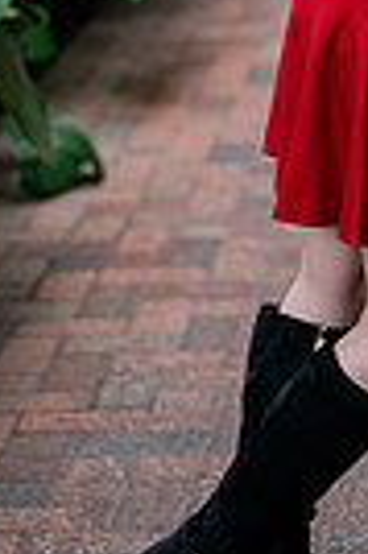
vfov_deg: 12.0
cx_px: 358
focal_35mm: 168
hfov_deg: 8.1
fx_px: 2582
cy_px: -58
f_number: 2
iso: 320
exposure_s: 1/200
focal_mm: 50
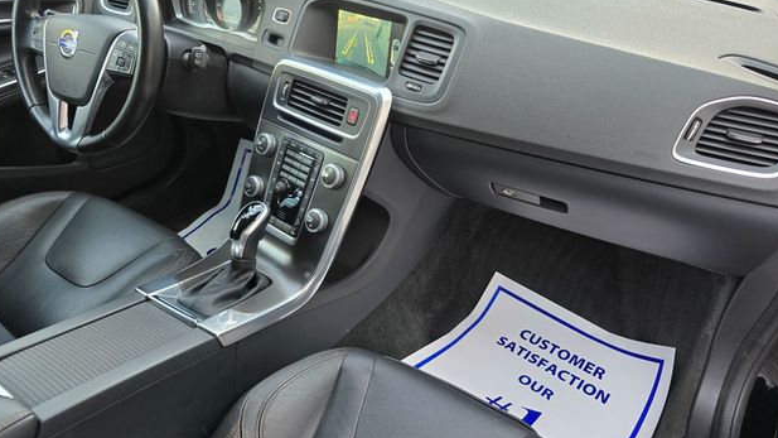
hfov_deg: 71.9
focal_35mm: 26
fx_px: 536
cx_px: 388
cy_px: 208
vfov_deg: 44.4
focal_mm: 6.3
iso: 160
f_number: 1.7
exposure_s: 1/180
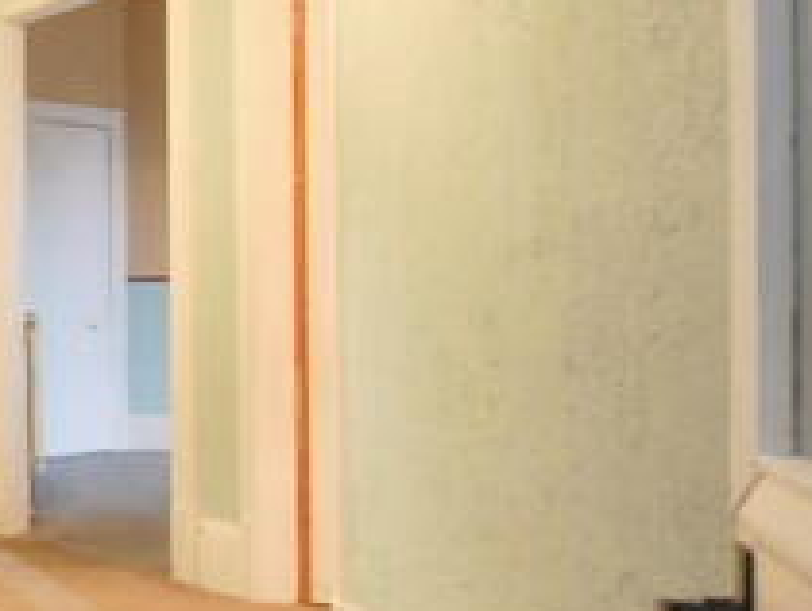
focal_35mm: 45
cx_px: -305
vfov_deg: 32.2
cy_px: 302
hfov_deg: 30.5
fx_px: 1057
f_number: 4
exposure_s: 1/5
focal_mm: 10
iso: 800
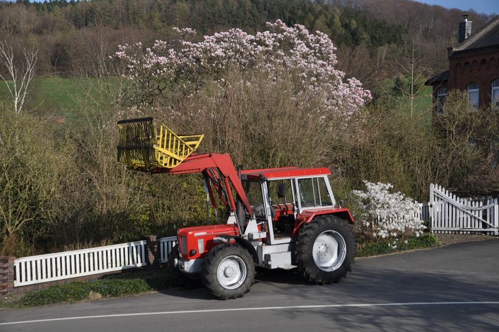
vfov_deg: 25.7
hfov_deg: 37.9
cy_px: 166
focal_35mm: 52
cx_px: 250
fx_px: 727
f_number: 4.5
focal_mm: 35
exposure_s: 1/2000
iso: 200
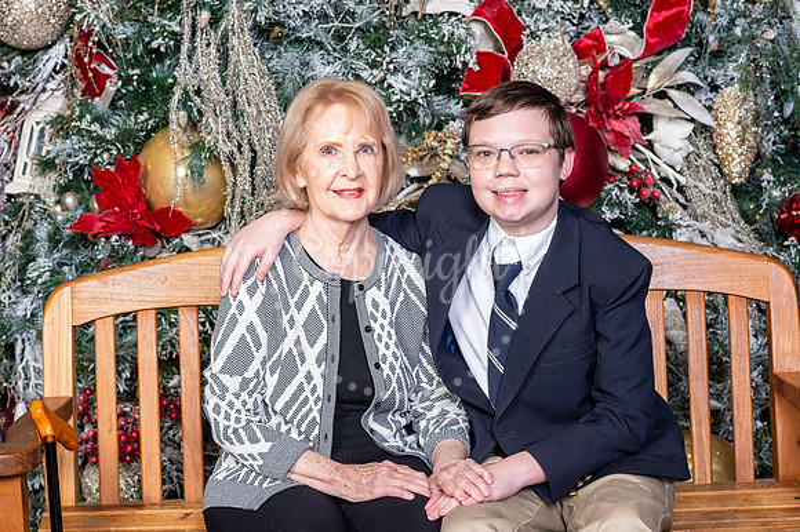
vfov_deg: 16.1
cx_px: 400
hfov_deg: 23.9
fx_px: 1888
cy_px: 266
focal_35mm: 85
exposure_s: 1/125
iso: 400
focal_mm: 85
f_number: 8
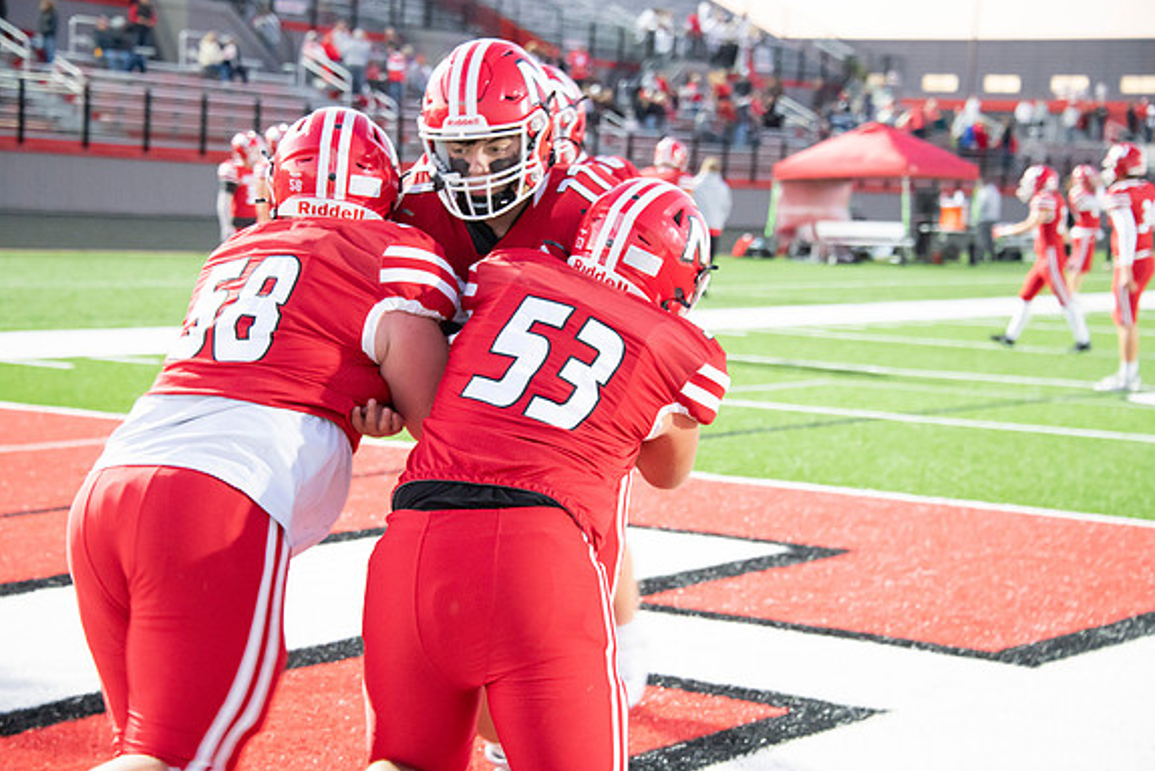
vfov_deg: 15.0
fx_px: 2920
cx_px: 582
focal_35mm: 91
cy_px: 386
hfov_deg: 22.4
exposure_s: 1/160
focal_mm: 90
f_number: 5.6
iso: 8000
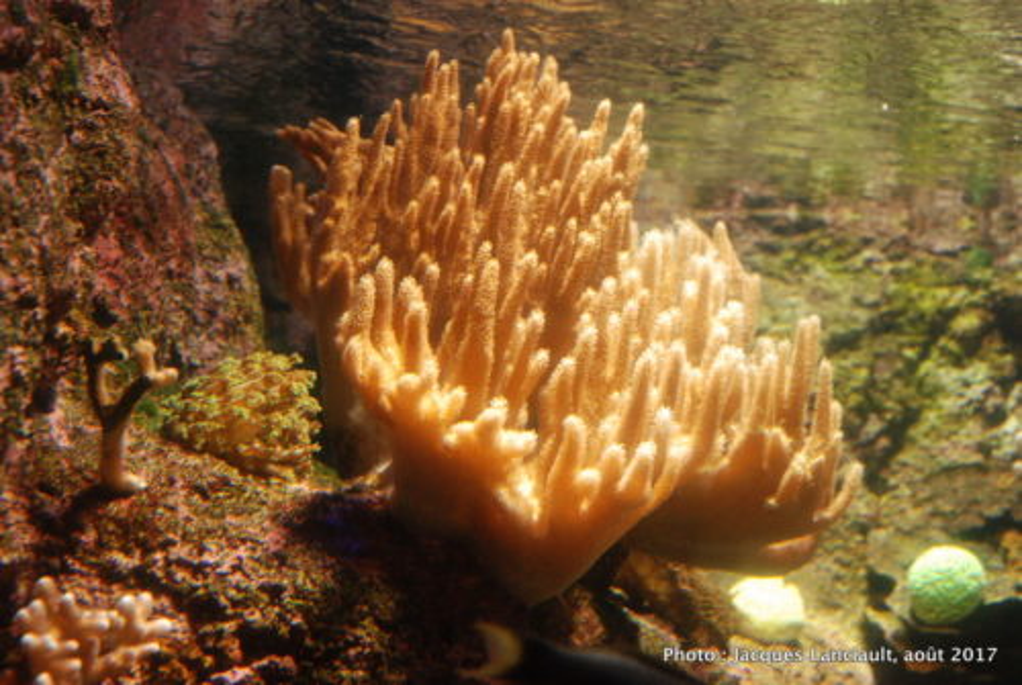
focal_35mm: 66
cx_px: 511
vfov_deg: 20.7
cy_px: 342
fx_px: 1876
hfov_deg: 30.5
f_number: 6.3
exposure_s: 1/160
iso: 1250
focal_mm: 44
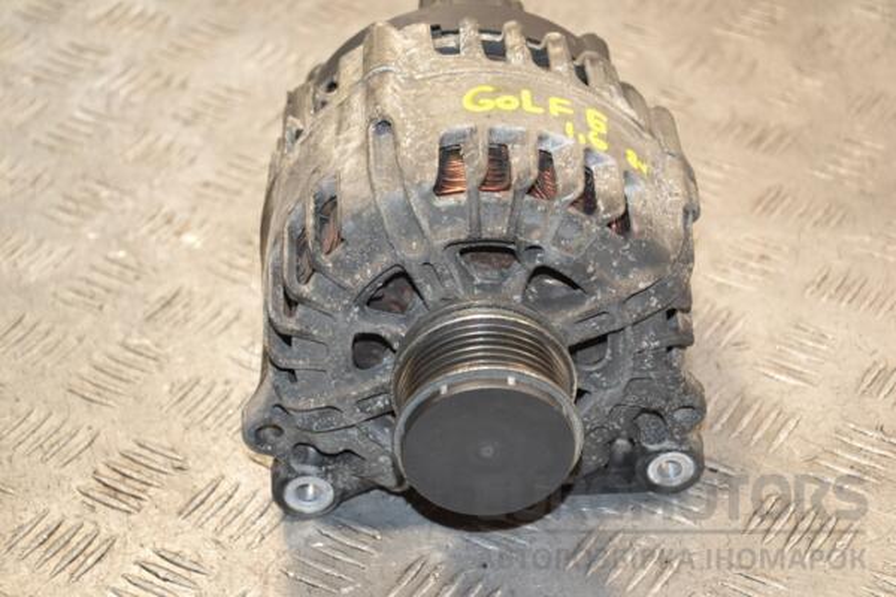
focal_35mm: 87
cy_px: 298
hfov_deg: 23.4
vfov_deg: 15.7
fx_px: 2165
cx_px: 448
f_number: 5
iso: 800
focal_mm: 58
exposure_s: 1/100
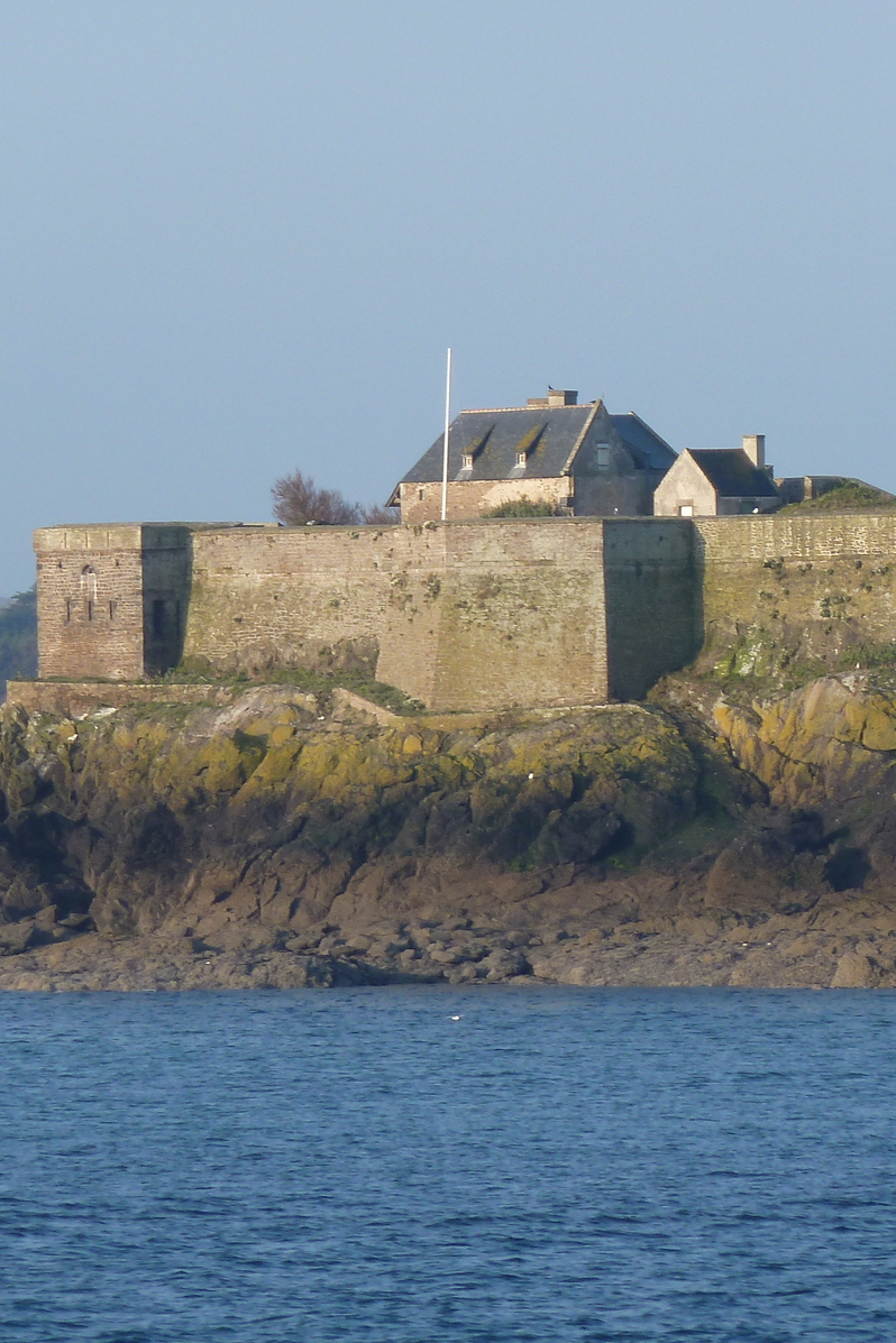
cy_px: 672
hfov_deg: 2.8
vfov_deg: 4.1
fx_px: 18628
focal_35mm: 499
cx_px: 606
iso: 80
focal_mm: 49.2
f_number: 4.9
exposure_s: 1/160
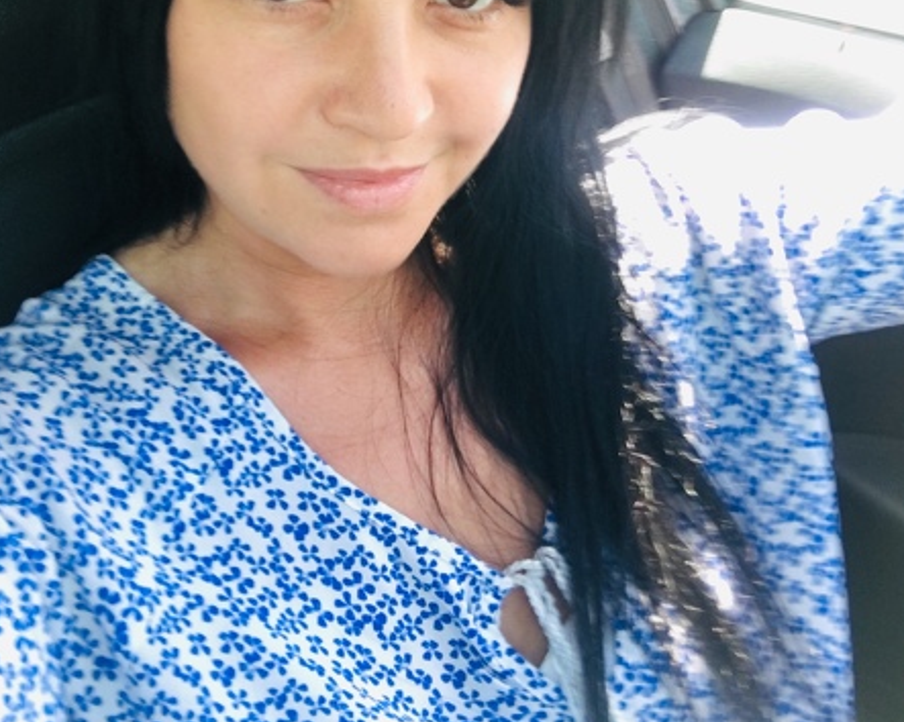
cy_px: 179
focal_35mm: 41
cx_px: 447
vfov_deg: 35.6
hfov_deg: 44.8
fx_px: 1096
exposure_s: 1/104
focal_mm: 2.65
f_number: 2.2
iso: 32
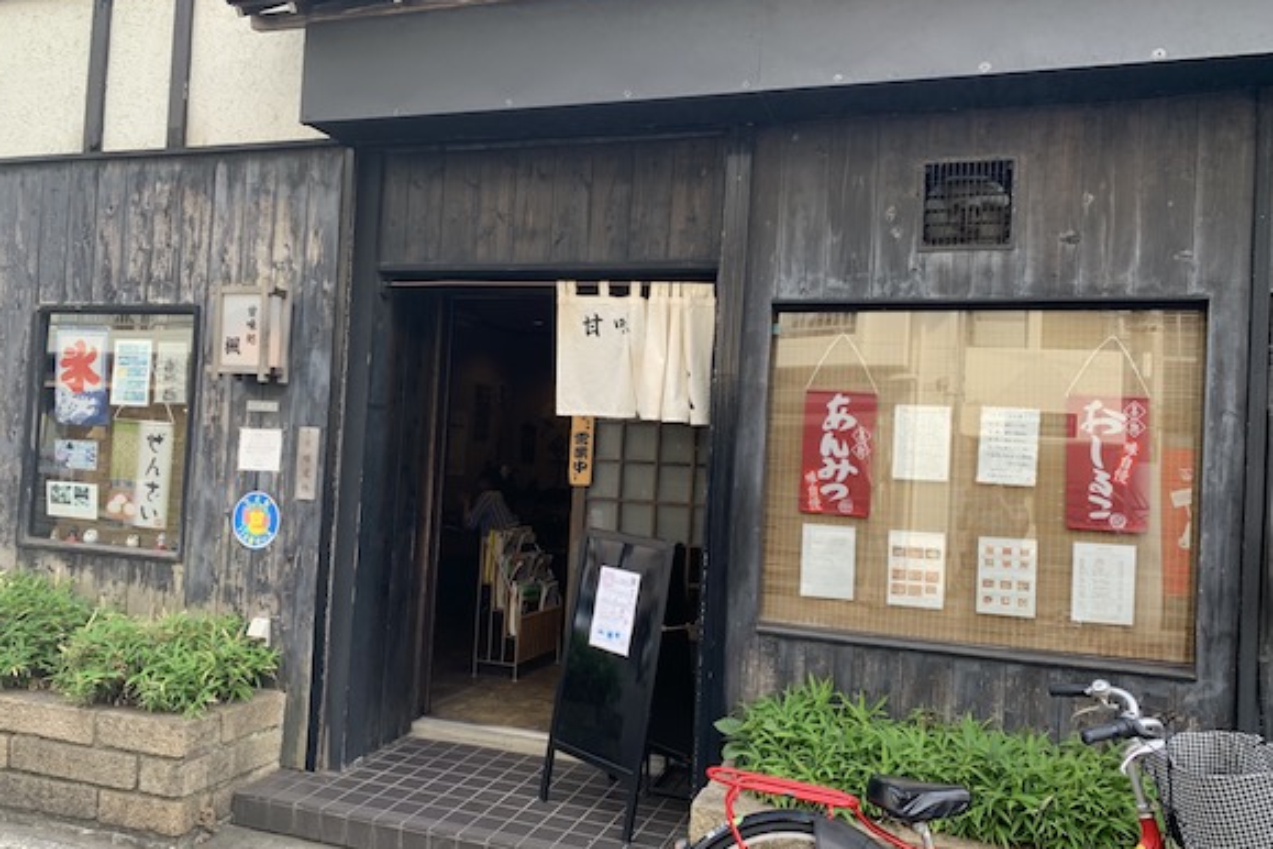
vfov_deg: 46.4
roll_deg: -2.9
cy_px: 440
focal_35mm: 28
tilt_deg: +3.0
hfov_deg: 65.5
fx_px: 990
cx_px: 631
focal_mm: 4.25
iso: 25
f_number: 1.8
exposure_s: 1/122
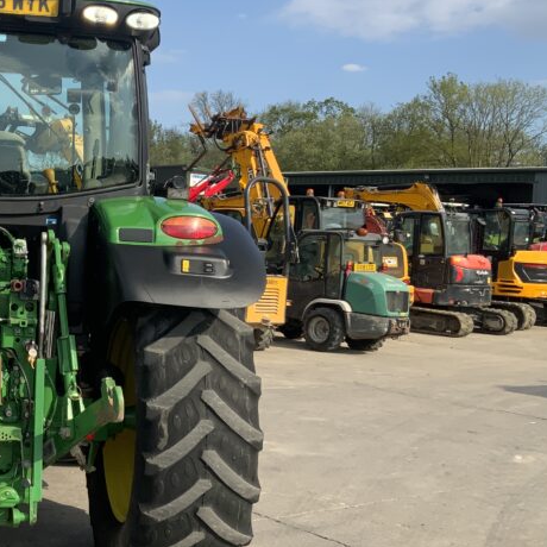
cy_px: 264
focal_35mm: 57
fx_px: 1019
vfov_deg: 30.0
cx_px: 49
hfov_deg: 28.8
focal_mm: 3
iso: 16
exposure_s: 1/1311
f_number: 1.8
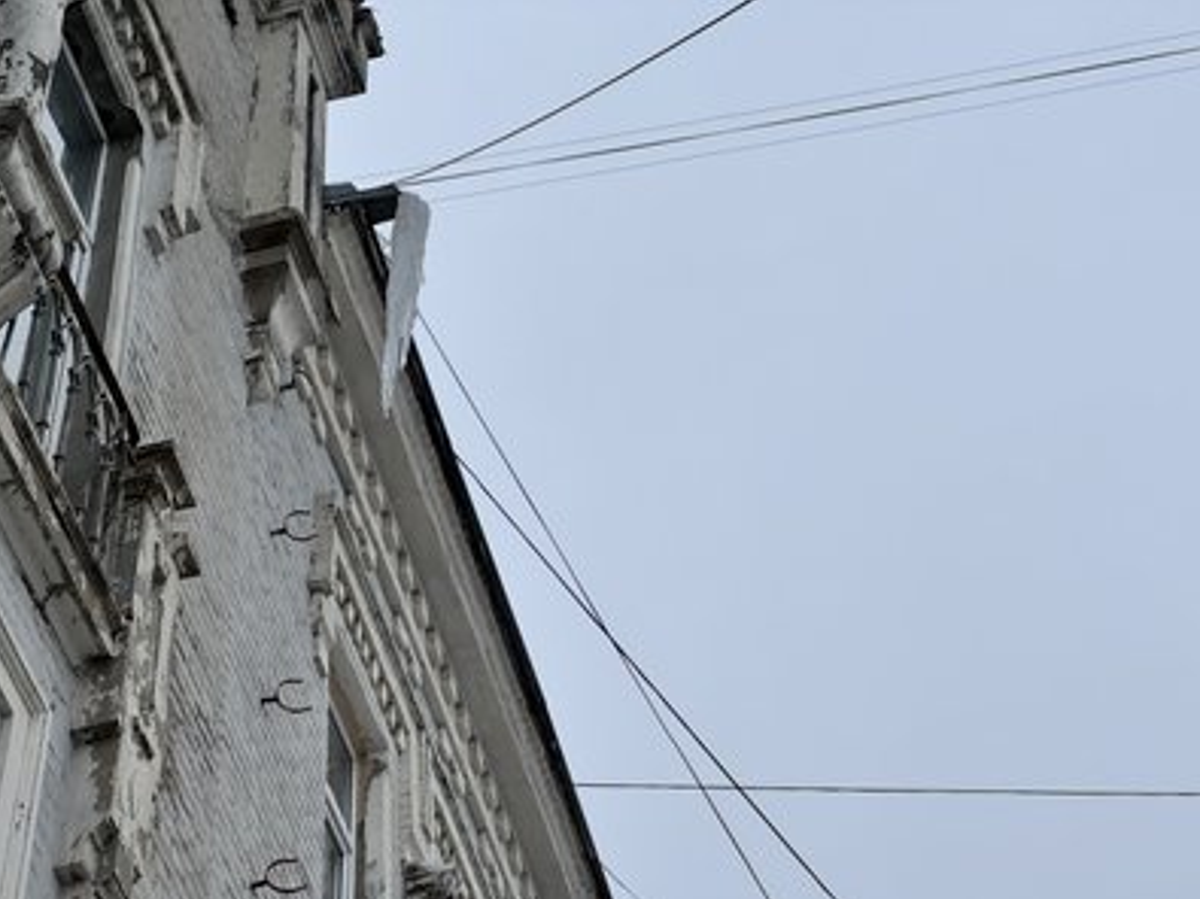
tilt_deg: +53.9
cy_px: 453
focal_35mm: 78
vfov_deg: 18.9
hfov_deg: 25.0
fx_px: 2703
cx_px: 595
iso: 25
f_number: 2.8
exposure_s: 1/840
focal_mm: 9
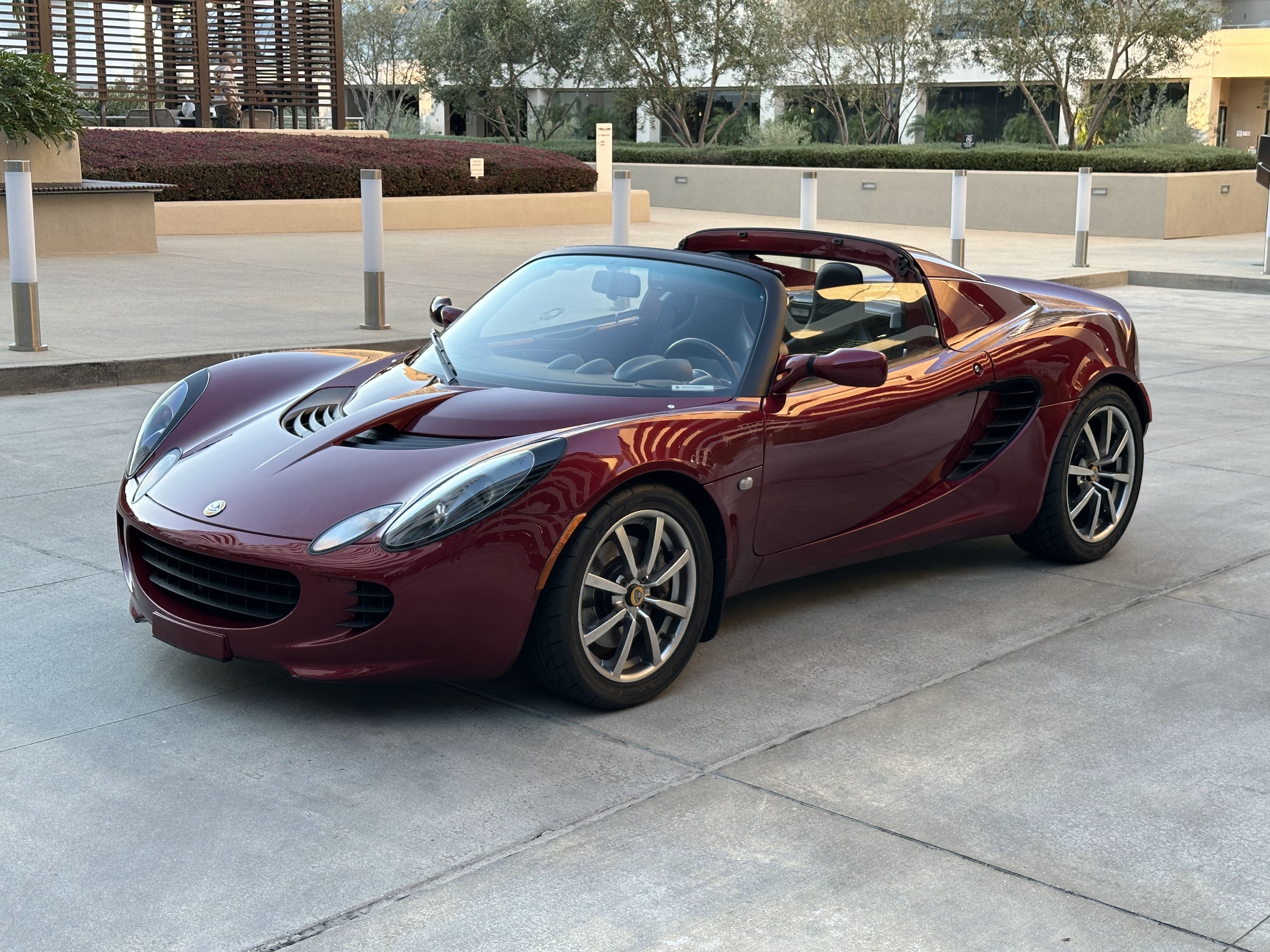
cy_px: 476
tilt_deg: -11.3
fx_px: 1761
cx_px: 635
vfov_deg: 30.3
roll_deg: -0.6
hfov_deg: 39.7
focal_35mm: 48
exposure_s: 1/121
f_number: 1.78
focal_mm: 6.86
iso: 64
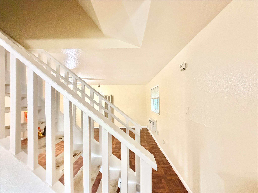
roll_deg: +2.0
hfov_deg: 102.1
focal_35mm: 14
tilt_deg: +1.2
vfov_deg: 85.7
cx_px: 129
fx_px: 104
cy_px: 96
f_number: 2.2
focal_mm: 2.22
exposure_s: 1/60
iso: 800
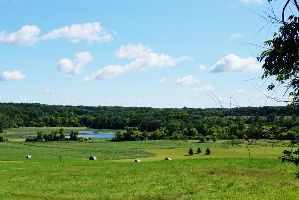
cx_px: 103
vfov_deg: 22.3
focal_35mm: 61
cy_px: 103
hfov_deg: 32.6
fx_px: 507
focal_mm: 28
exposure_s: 1/125
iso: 100
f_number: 14
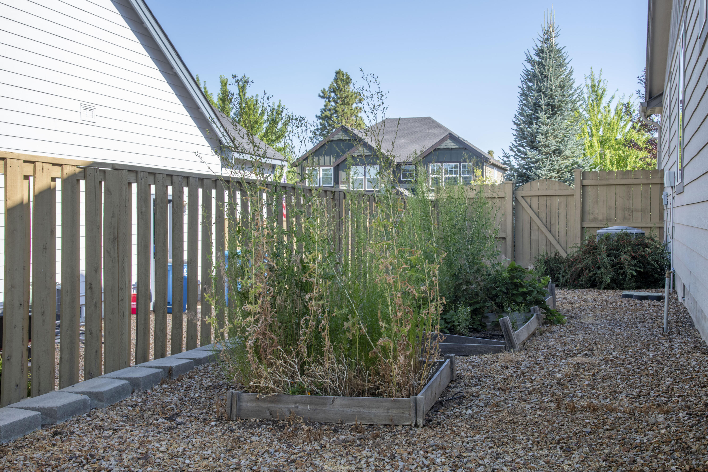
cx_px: 354
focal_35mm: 40
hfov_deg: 48.5
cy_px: 236
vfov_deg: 33.4
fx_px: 787
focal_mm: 40
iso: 200
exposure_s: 1/80
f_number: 11
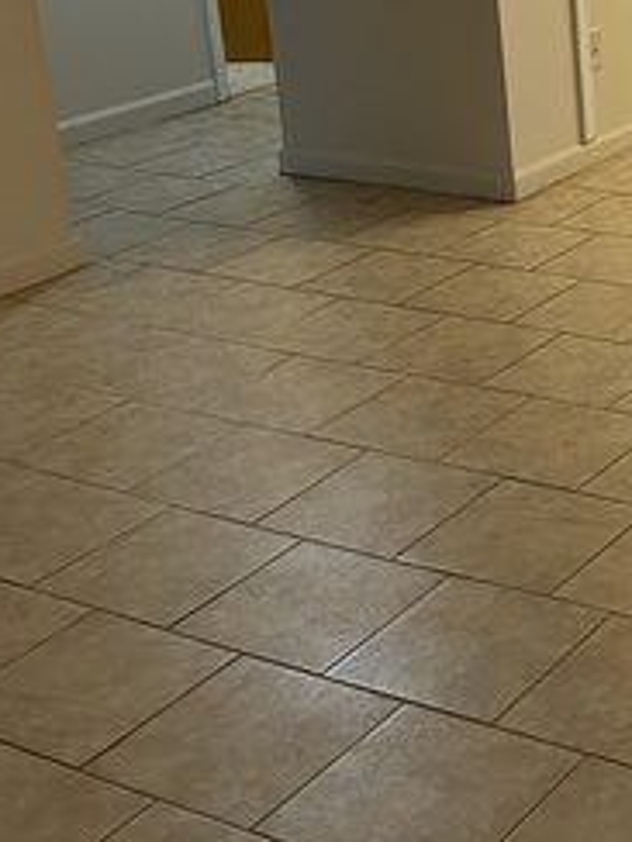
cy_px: 154
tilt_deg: -16.1
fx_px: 1728
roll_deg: +2.1
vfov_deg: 26.8
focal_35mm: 71
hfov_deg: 19.4
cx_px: 777
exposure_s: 1/60
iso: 100
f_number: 1.8
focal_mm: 4.25
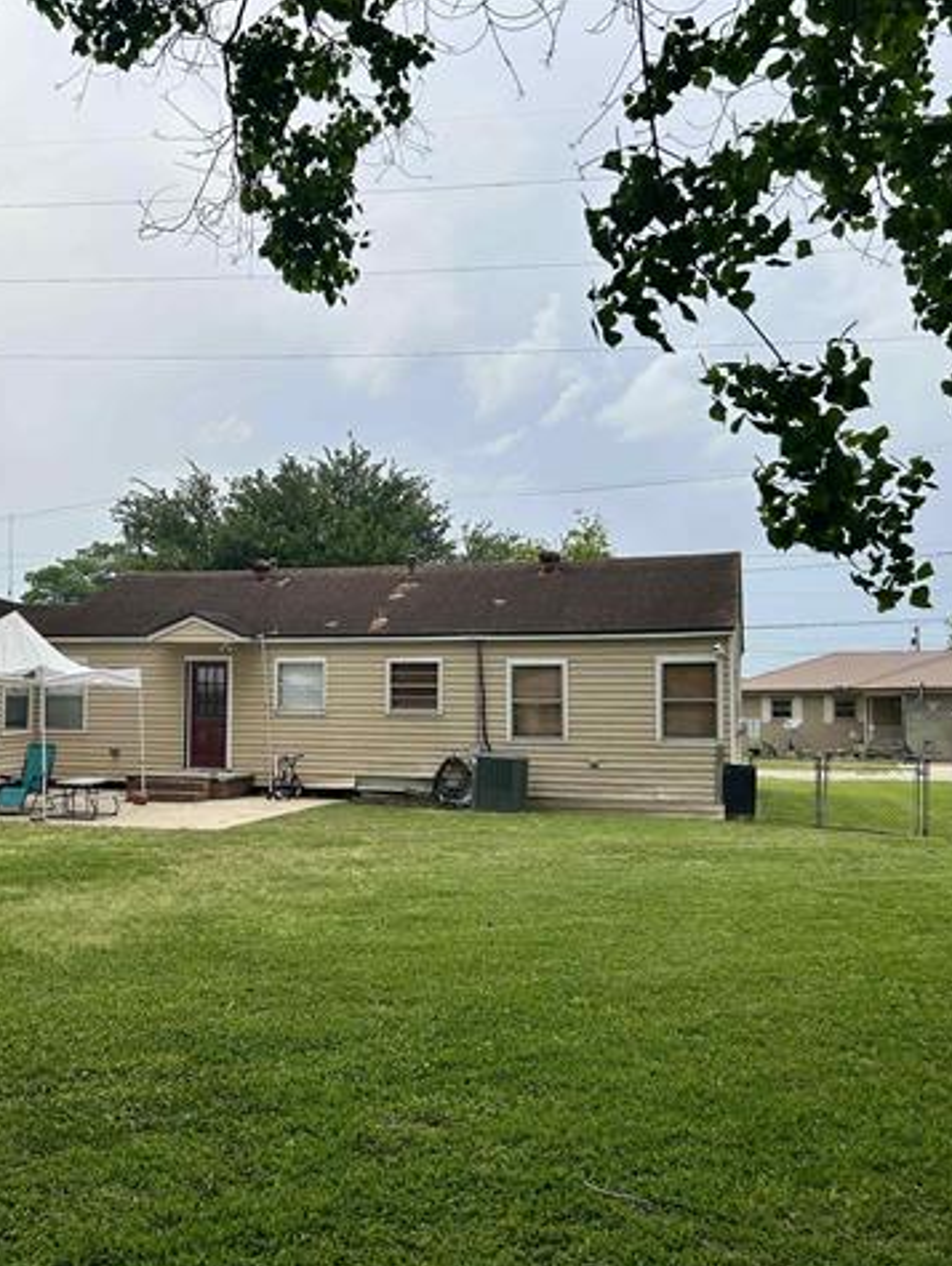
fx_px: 1282
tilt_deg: +2.1
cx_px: 283
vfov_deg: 52.6
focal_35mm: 35
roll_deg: +0.1
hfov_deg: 40.0
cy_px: 634
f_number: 1.5
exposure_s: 1/3831
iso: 50
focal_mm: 5.7
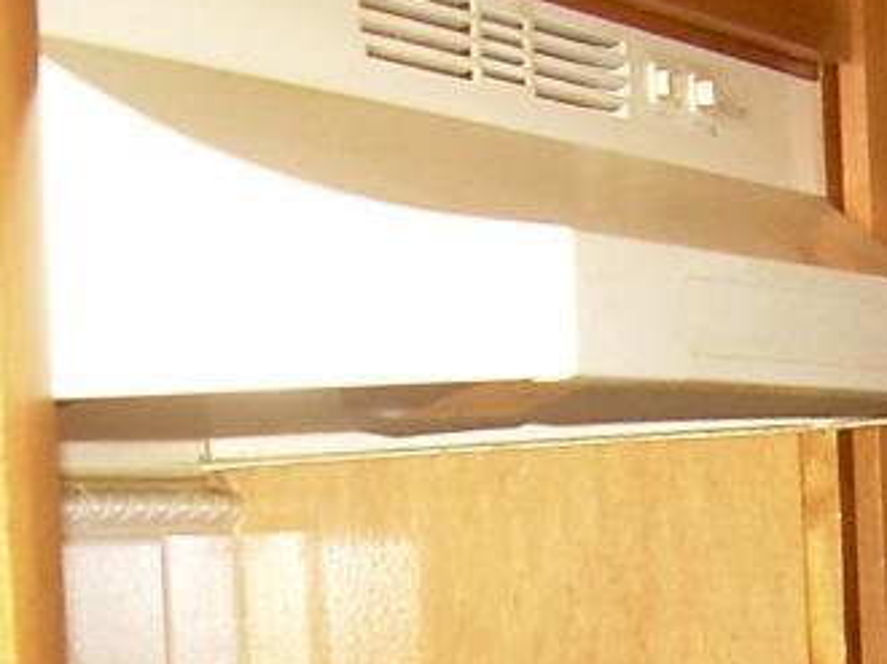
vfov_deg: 8.7
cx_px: 989
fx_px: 4250
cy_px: 1008
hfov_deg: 11.7
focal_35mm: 166
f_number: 2.8
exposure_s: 1/60
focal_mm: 6.3
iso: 92
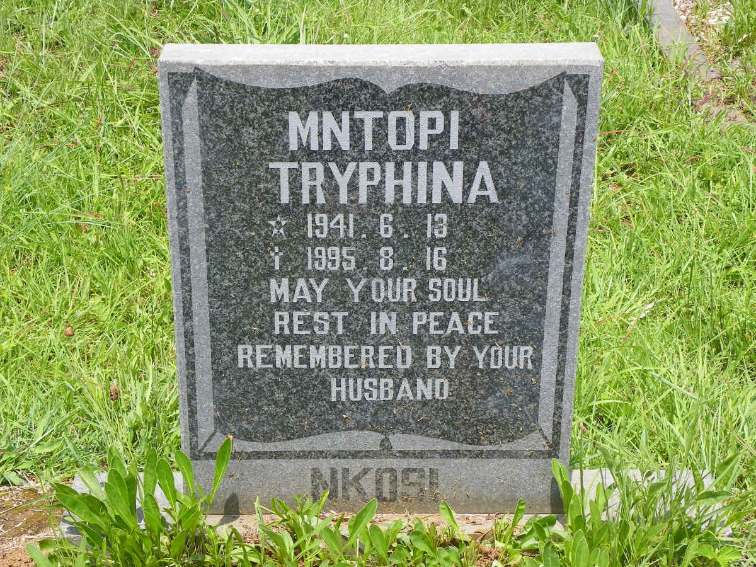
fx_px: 1594
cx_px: 378
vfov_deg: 20.2
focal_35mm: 73
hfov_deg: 26.7
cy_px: 284
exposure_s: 1/160
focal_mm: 13
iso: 64
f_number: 5
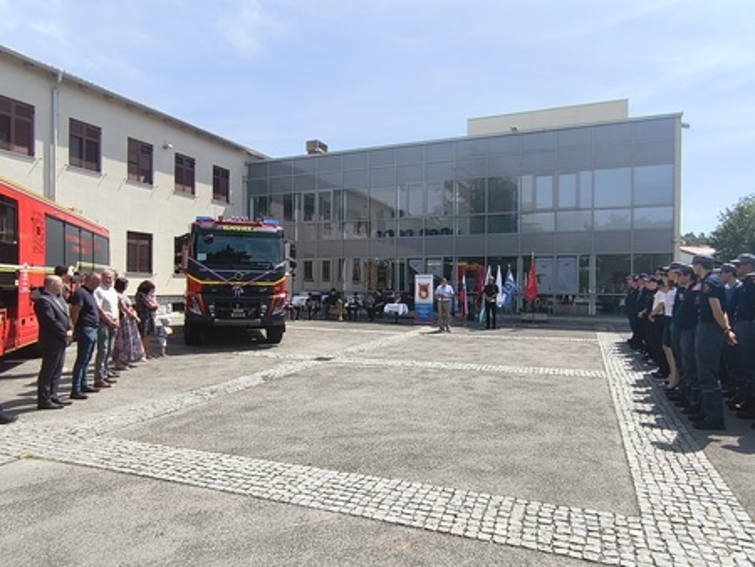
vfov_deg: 66.0
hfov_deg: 81.7
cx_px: 378
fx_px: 436
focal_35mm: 20
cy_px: 284
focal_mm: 1.65
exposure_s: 1/1634
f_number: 2.2
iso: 50
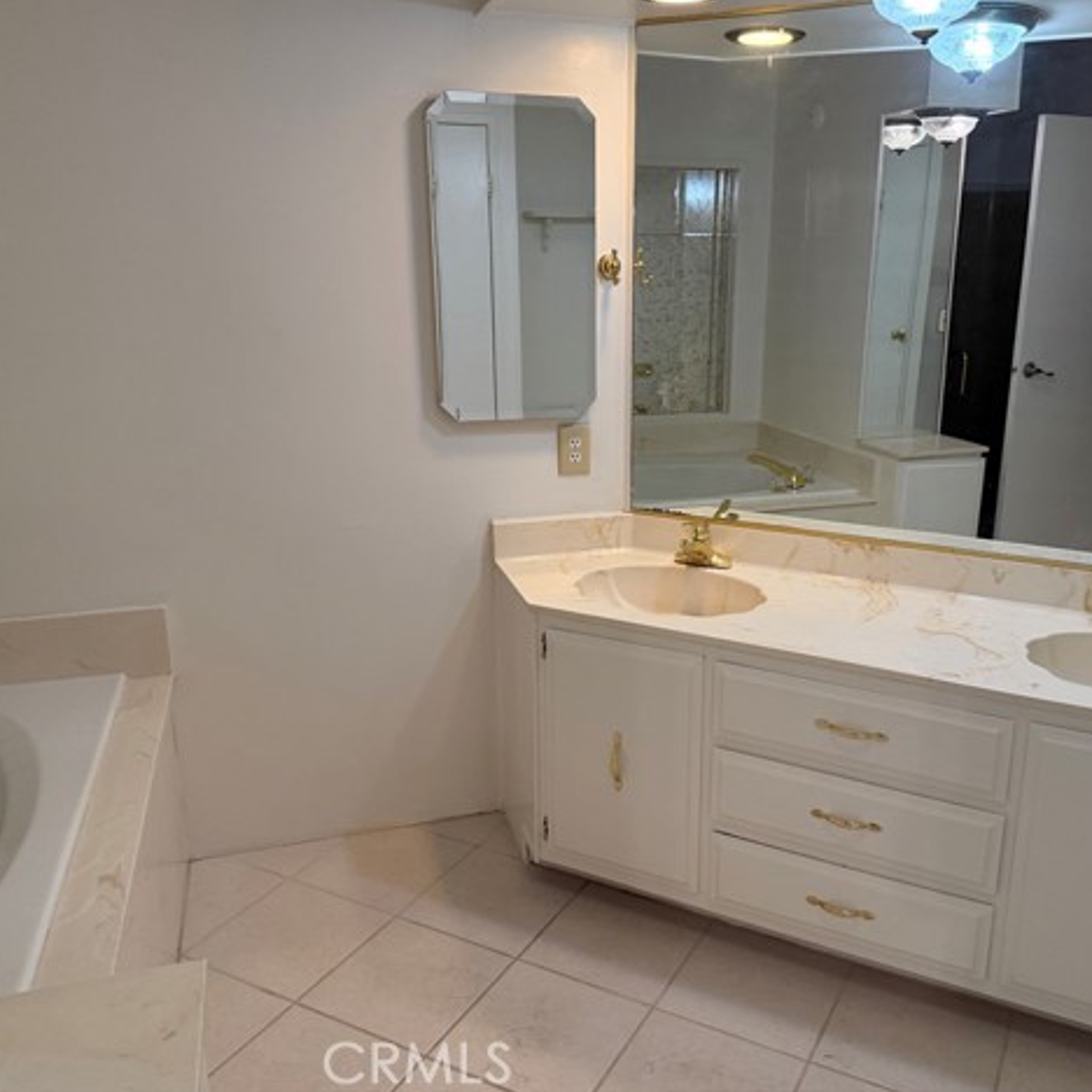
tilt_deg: -15.9
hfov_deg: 55.4
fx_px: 1035
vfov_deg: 55.6
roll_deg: -0.5
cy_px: 537
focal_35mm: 29
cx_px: 618
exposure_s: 1/60
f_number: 1.78
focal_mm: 6.76
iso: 320
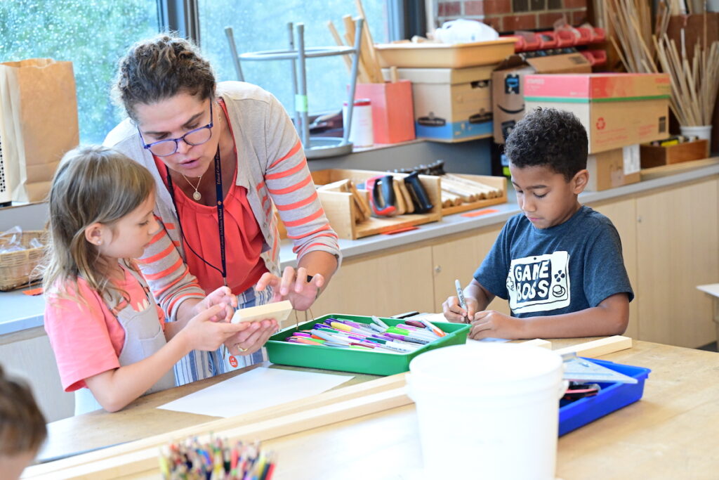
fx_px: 1398
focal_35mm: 70
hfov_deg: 28.8
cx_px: 360
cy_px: 240
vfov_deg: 19.5
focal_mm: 70
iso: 4000
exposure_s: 1/640
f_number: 4.5
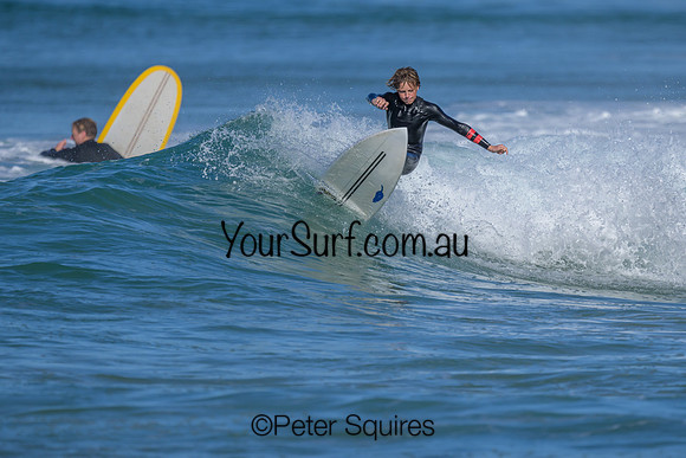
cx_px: 389
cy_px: 232
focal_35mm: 1093
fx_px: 20830
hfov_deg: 1.9
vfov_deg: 1.3
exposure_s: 1/2000
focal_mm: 800
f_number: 6.3
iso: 180
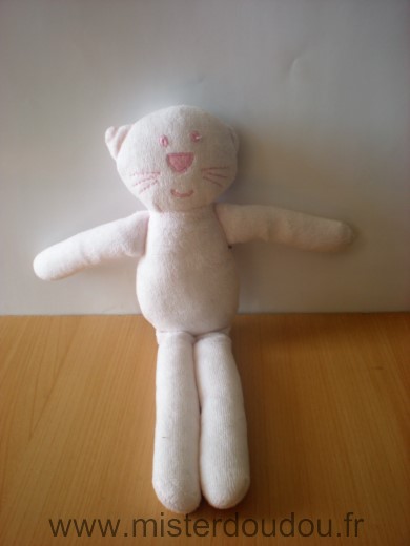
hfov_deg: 37.7
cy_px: 273
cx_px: 205
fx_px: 600
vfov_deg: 49.0
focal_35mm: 38
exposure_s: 1/79.3
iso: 64
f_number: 3.1
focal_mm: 6.3
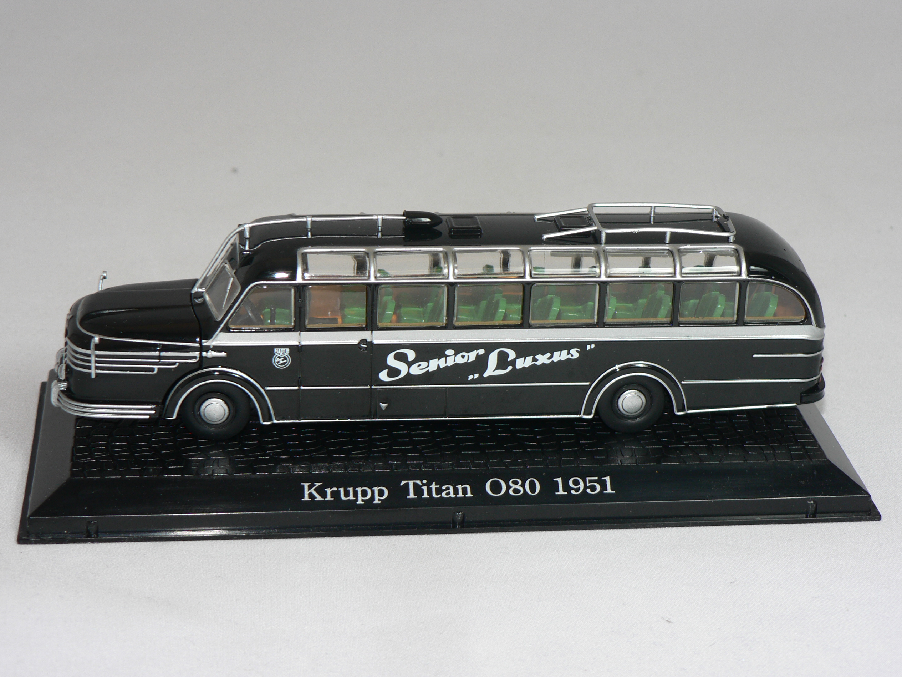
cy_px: 342
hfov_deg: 23.6
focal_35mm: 83
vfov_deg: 17.8
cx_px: 454
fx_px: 2163
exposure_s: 1/60
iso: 80
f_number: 3.2
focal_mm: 13.7
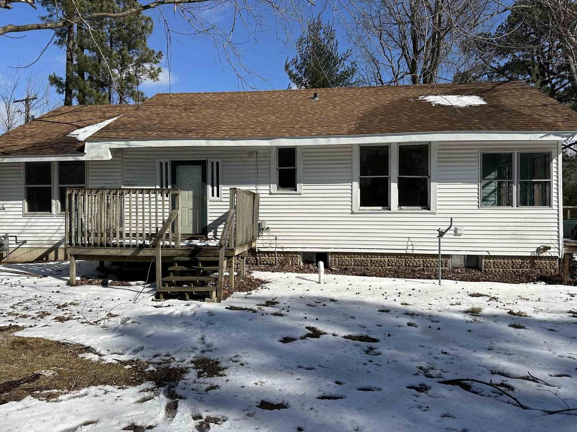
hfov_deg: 67.3
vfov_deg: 53.0
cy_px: 209
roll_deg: +0.4
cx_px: 279
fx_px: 433
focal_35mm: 26
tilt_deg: -0.1
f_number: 1.78
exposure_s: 1/7576
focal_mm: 6.86
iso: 80
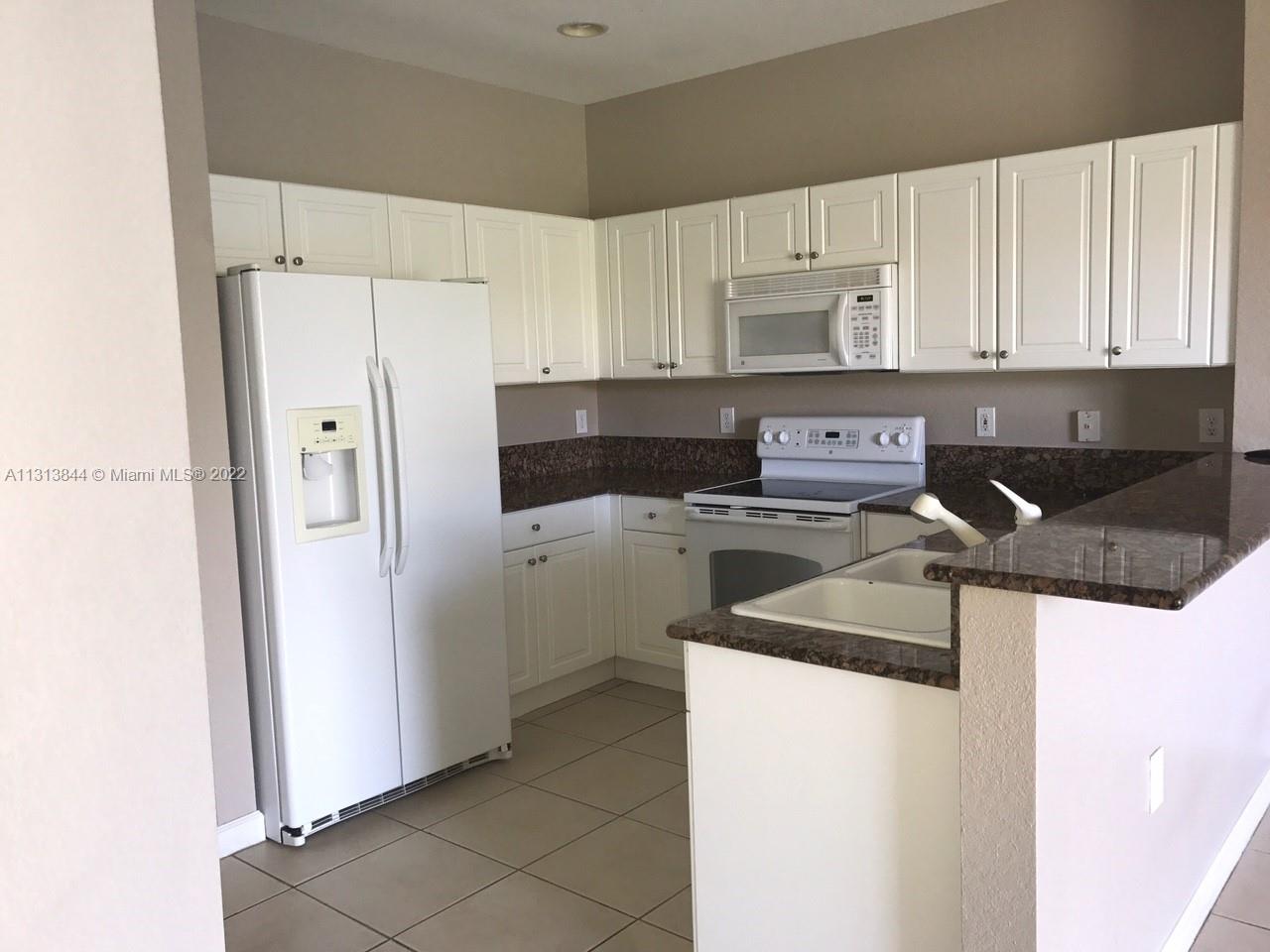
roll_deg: +1.8
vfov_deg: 49.7
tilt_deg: -6.0
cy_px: 476
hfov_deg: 63.4
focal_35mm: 28
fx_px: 1027
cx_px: 635
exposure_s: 1/30
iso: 25
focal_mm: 3.99
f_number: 1.8
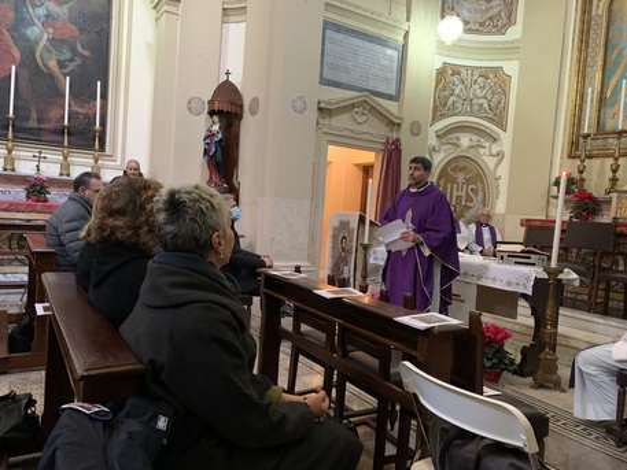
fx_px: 471
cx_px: 314
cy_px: 235
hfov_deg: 67.3
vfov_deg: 53.1
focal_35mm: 26
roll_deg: -3.5
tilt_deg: -4.2
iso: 500
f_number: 1.8
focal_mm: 4.25
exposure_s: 1/30
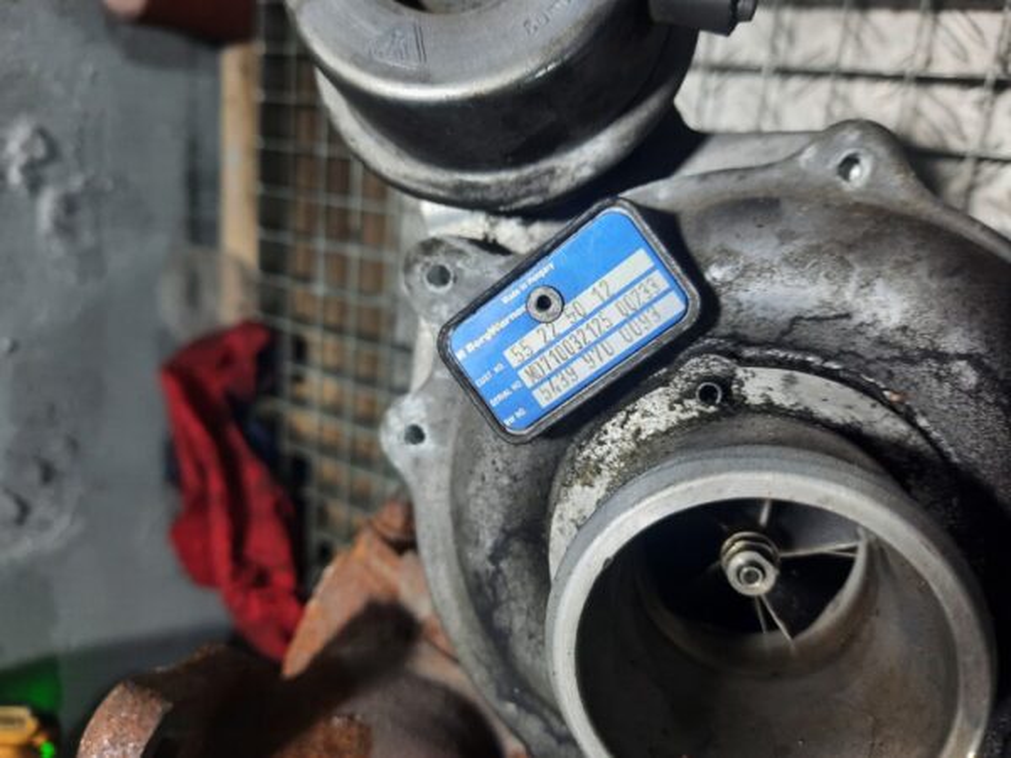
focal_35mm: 25
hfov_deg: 69.4
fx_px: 730
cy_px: 379
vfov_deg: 54.9
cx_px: 506
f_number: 2
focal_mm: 4.6
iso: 160
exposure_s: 1/50
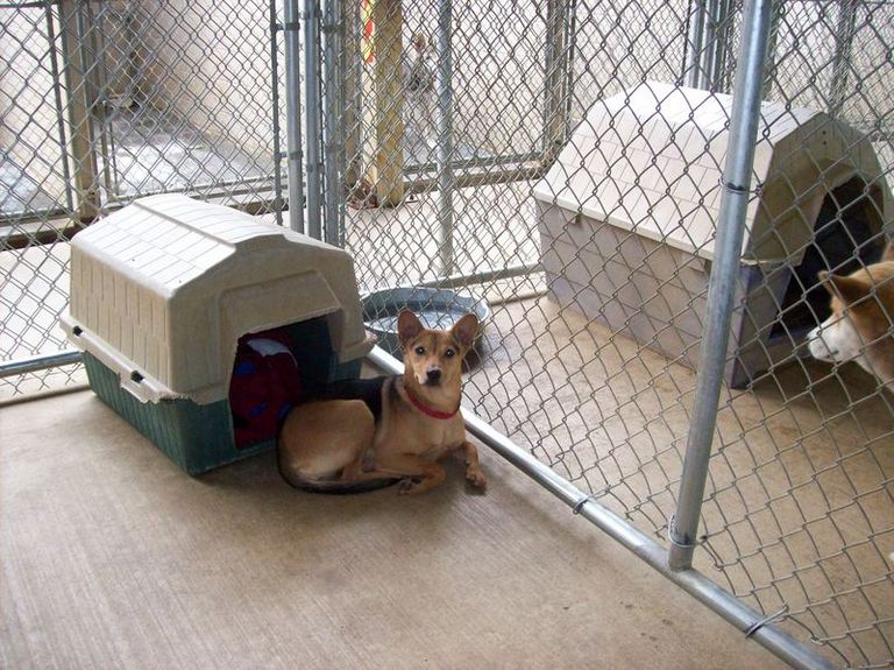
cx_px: 447
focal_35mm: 36
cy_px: 335
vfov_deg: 39.6
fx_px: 929
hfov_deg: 51.4
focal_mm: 6
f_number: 2.7
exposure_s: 1/97.8
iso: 200
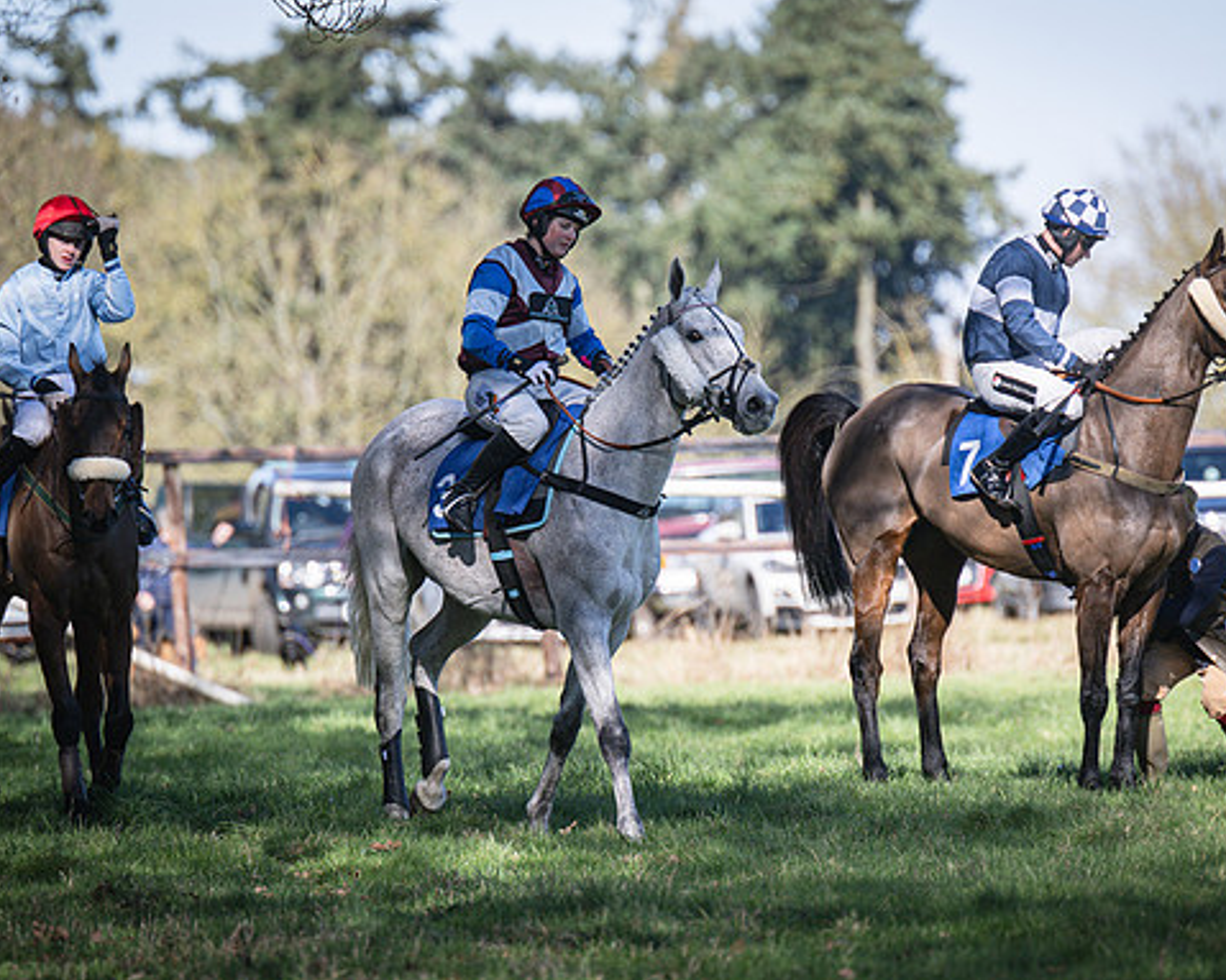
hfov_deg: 4.1
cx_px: 653
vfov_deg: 3.2
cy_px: 489
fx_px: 17304
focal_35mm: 477
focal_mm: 280
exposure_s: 1/2000
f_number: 4
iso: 200
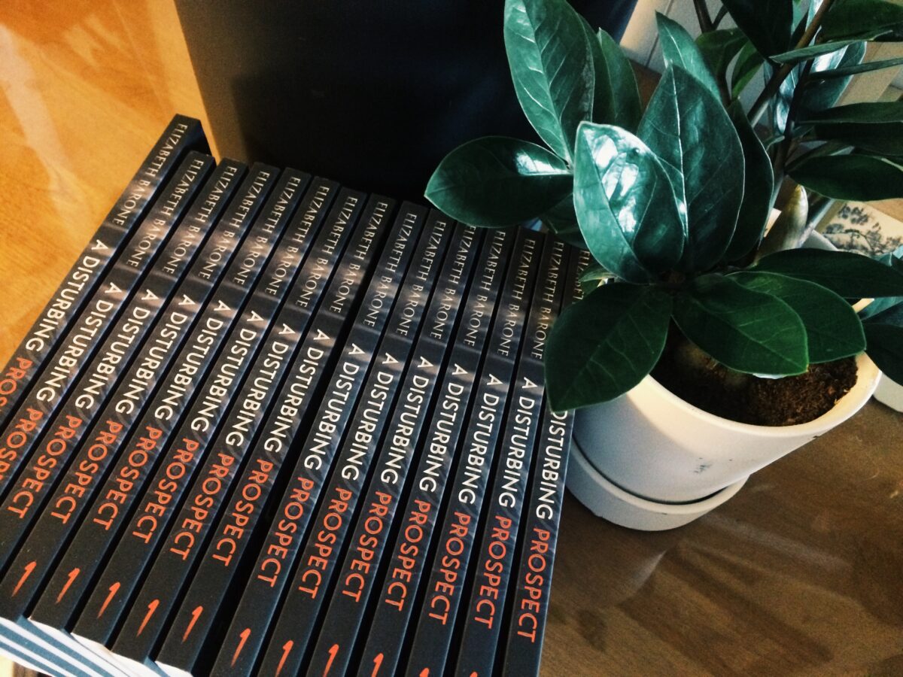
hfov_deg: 61.7
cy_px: 338
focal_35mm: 29
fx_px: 756
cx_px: 452
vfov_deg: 48.2
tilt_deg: -57.5
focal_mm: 4.15
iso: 400
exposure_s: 1/15
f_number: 2.2
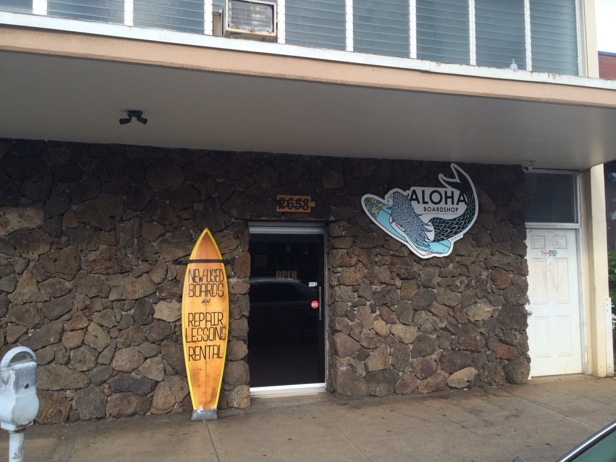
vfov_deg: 48.2
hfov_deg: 61.7
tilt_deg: +4.0
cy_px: 231
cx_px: 308
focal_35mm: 29
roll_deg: +0.5
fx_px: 516
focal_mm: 4.15
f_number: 2.2
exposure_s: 1/651
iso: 32
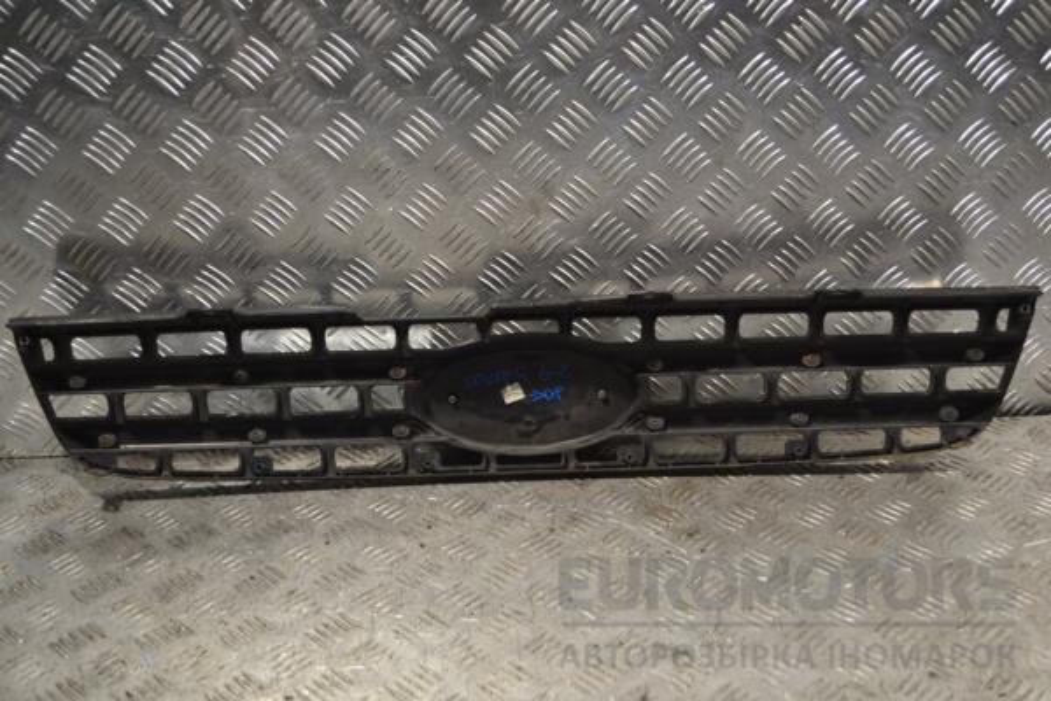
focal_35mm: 48
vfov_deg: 28.1
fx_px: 1401
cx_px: 526
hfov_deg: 41.1
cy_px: 350
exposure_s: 1/100
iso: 400
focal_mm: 32
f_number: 4.8
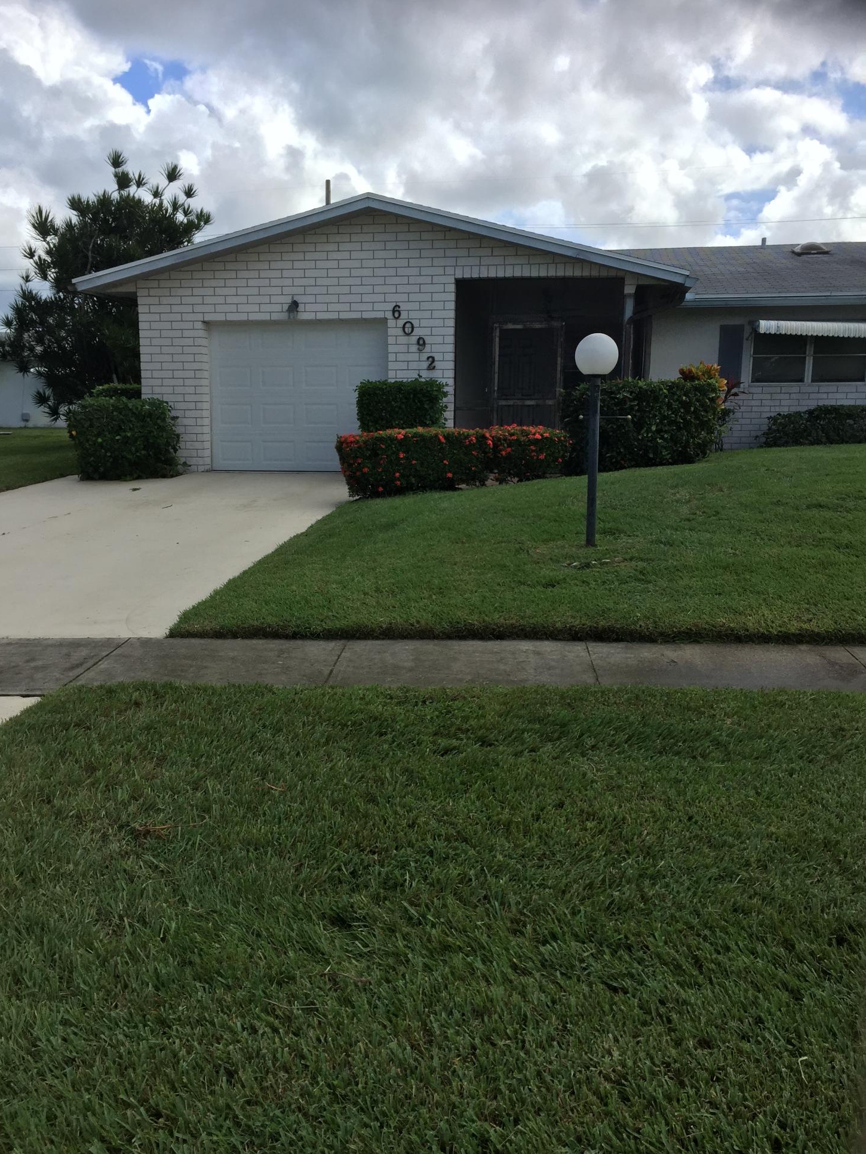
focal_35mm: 30
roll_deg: -0.3
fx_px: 1001
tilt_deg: -8.0
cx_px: 426
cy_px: 586
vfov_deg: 60.0
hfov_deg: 46.8
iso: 32
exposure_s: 1/2198
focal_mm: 4.15
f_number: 2.2
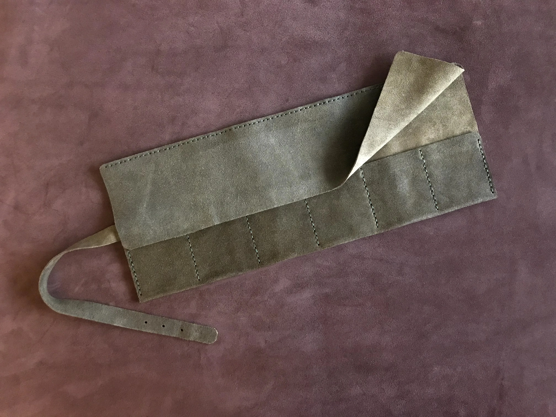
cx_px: 278
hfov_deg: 63.4
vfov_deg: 49.7
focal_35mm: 28
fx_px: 450
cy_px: 208
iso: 100
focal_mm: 3.99
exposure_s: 1/14
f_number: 1.8
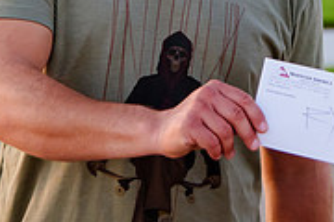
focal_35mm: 249
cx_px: 302
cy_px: -112
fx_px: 2310
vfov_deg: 5.5
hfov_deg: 8.2
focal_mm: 70
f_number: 4
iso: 1600
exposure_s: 1/1250
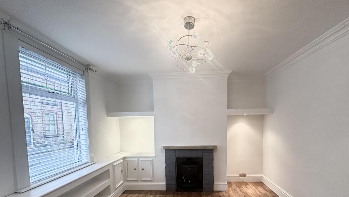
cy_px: 134
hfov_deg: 99.3
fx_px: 148
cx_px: 182
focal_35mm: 16
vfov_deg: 65.0
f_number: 2.2
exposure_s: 1/100
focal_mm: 2.22
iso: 250
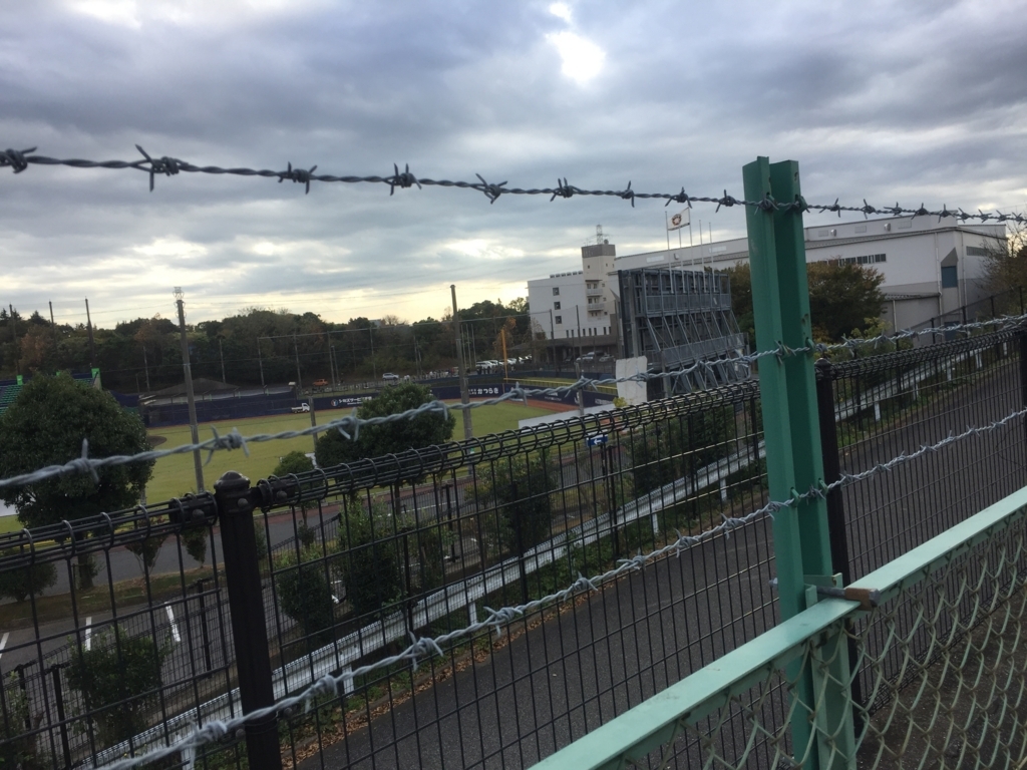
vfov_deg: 48.2
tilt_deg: -3.2
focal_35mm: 29
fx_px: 860
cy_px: 385
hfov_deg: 61.7
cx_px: 514
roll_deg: +4.4
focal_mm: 4.15
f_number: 2.2
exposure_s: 1/879
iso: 32
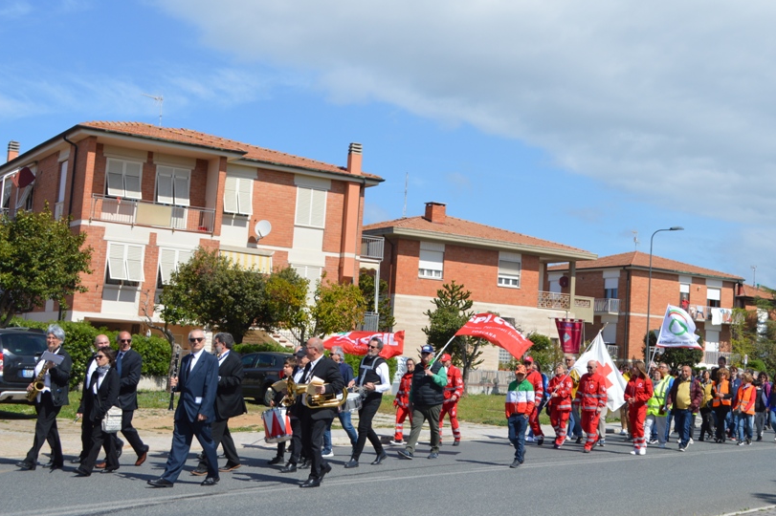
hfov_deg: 37.3
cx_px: 485
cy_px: 209
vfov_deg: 25.5
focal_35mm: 53
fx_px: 1142
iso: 100
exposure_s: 1/320
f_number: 9
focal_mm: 28
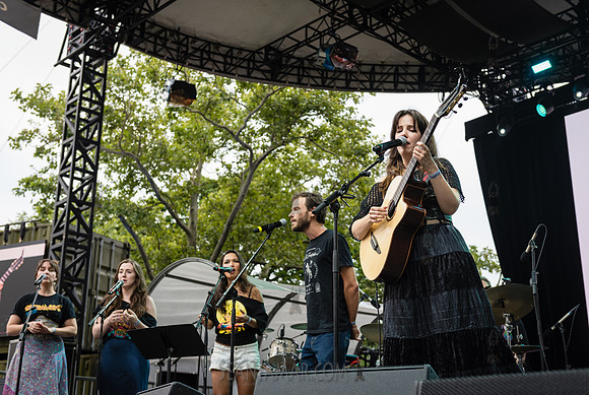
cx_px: 308
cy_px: 189
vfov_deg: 29.1
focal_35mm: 46
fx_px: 761
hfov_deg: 42.3
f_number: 3.5
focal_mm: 44
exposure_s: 1/500
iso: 500
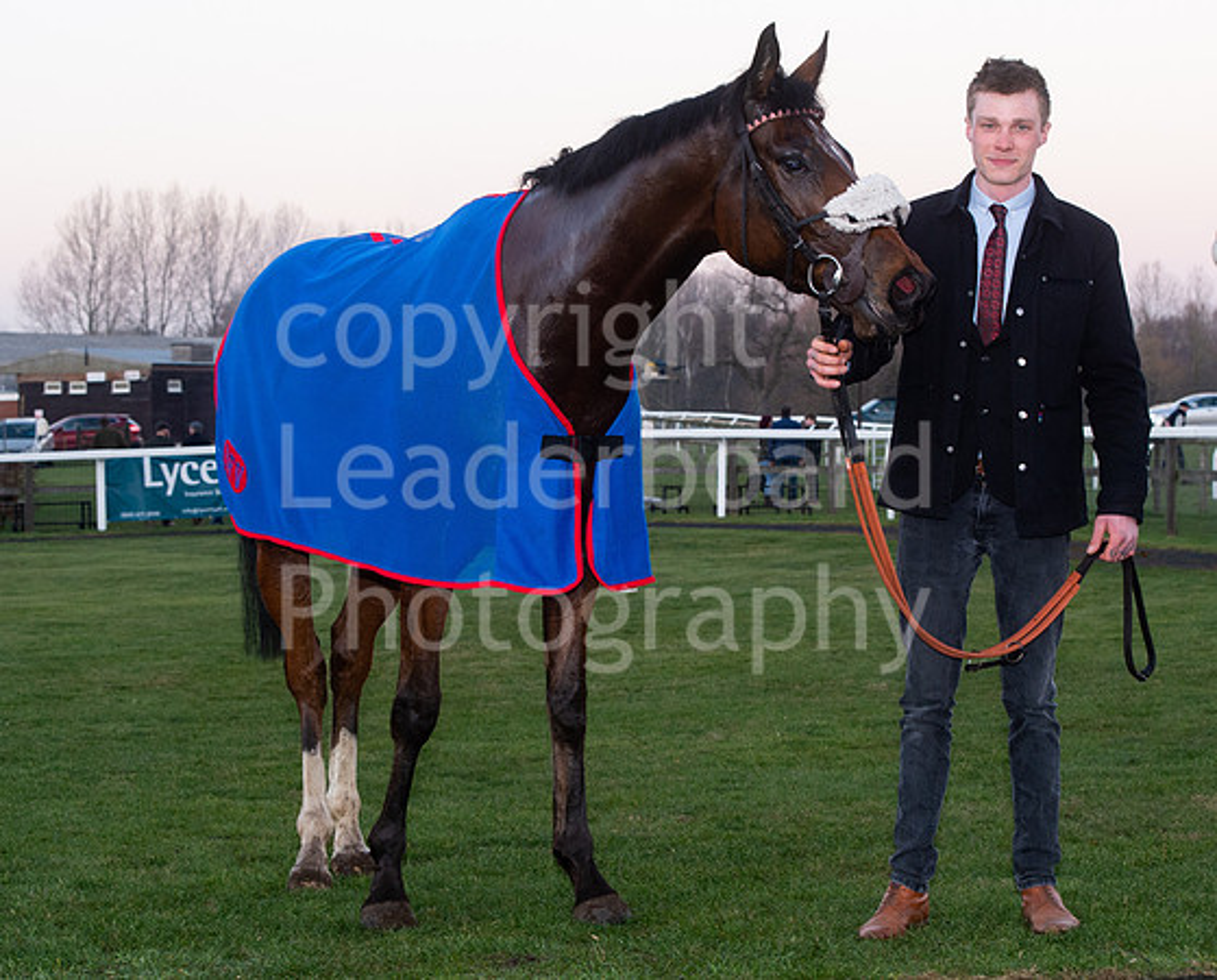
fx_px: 3124
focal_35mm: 87
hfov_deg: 22.0
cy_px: 491
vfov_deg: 17.8
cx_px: 619
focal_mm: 70
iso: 2000
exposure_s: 1/80
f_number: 9
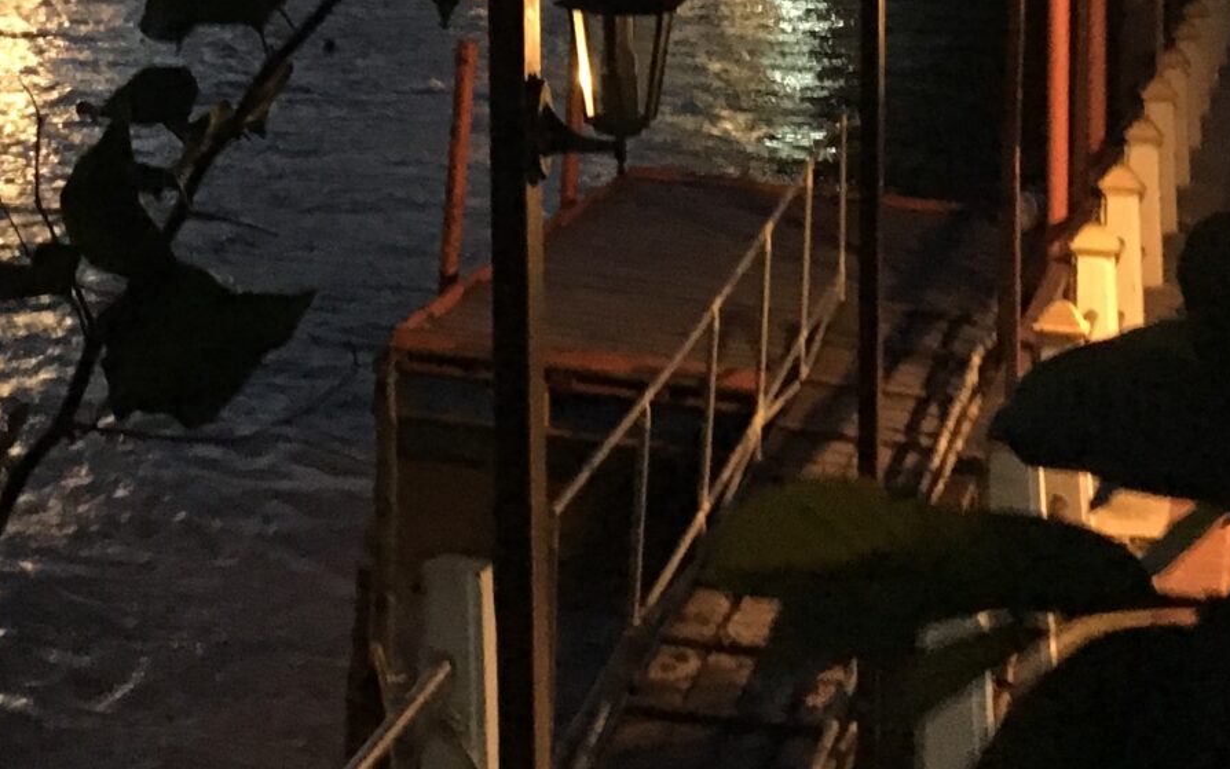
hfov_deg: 23.1
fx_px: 2950
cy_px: -343
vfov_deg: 14.0
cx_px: 187
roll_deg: -3.4
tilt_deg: +0.7
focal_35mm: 88
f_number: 2.2
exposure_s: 1/17
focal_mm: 4.15
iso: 400
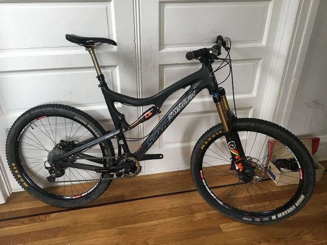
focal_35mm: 29
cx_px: 164
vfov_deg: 48.2
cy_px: 122
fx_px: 274
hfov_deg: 61.7
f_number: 2.2
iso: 32
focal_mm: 4.15
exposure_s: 1/30
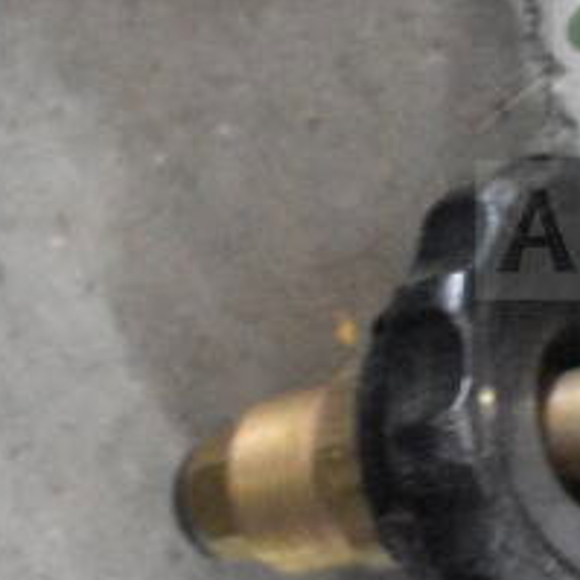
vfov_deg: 10.6
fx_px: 3109
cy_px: 67
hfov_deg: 10.4
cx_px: 802
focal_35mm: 164
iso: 16000
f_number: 4.2
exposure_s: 1/50
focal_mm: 28
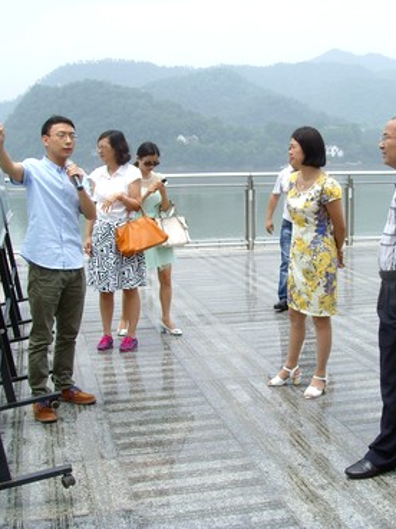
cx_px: 253
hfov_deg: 27.4
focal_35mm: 53
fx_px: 808
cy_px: 268
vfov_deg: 36.2
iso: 80
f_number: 6.3
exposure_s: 1/350
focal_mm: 6.6
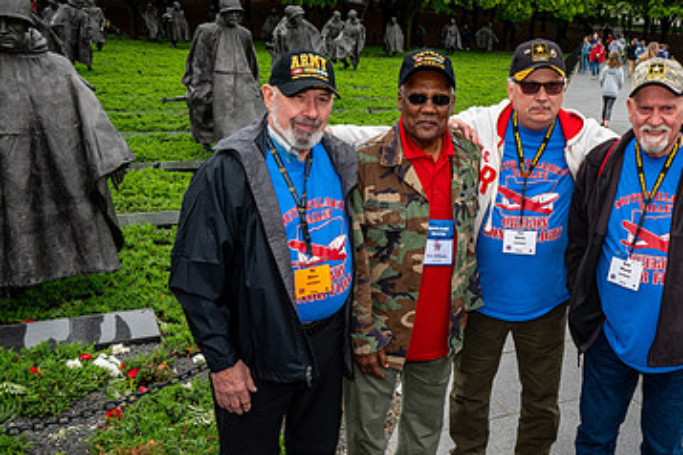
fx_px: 740
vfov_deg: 34.2
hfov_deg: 48.1
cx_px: 494
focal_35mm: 39
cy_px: 218
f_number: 8
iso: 1250
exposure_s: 1/640
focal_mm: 24
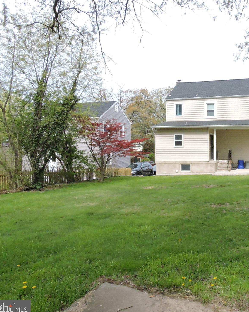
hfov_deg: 42.7
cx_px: 197
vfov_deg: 54.2
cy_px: 153
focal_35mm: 33
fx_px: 304
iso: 800
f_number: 6
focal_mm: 4.3
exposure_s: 1/1250
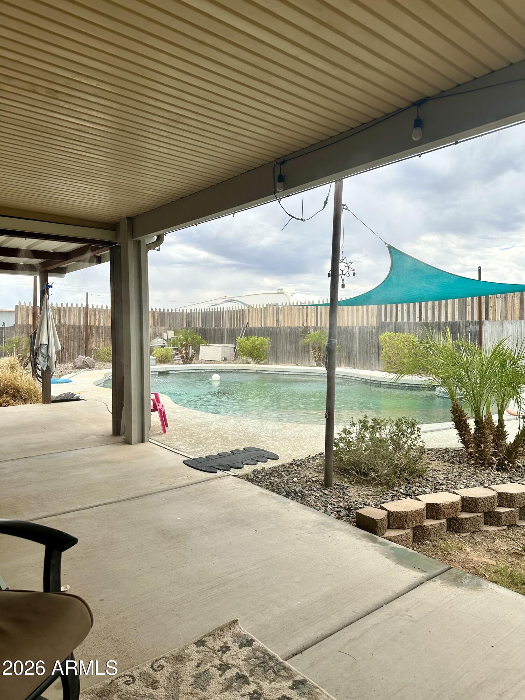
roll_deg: -1.2
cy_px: 350
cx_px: 262
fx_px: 485
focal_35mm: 24
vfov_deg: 71.6
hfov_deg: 56.8
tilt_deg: -2.1
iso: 80
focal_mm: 6.86
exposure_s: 1/2967
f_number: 1.78
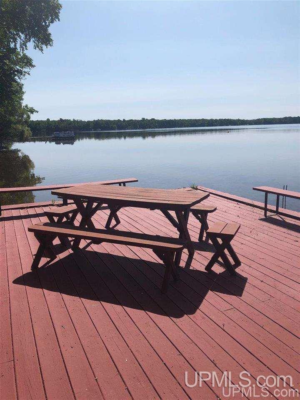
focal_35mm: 28
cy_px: 200
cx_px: 150
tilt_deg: -13.7
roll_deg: +1.9
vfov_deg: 63.4
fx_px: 324
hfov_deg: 49.7
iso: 20
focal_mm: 3.99
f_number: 1.8
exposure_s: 1/4367
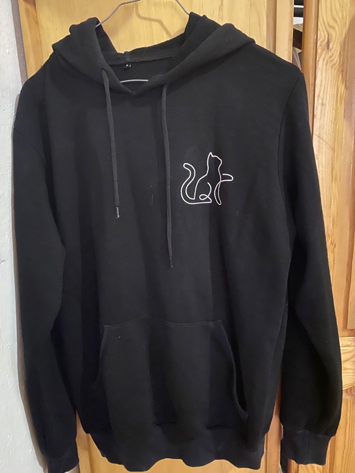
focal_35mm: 26
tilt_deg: -12.8
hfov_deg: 53.1
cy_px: 236
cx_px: 178
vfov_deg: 67.3
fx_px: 356
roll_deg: +2.6
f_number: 1.8
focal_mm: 4.25
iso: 1600
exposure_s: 1/23
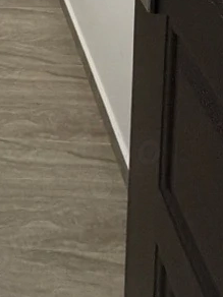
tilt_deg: -5.8
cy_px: -281
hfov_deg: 19.6
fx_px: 550
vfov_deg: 19.4
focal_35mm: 64
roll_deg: +1.3
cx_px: -121
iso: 250
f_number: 2.2
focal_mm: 2.22
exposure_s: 1/100
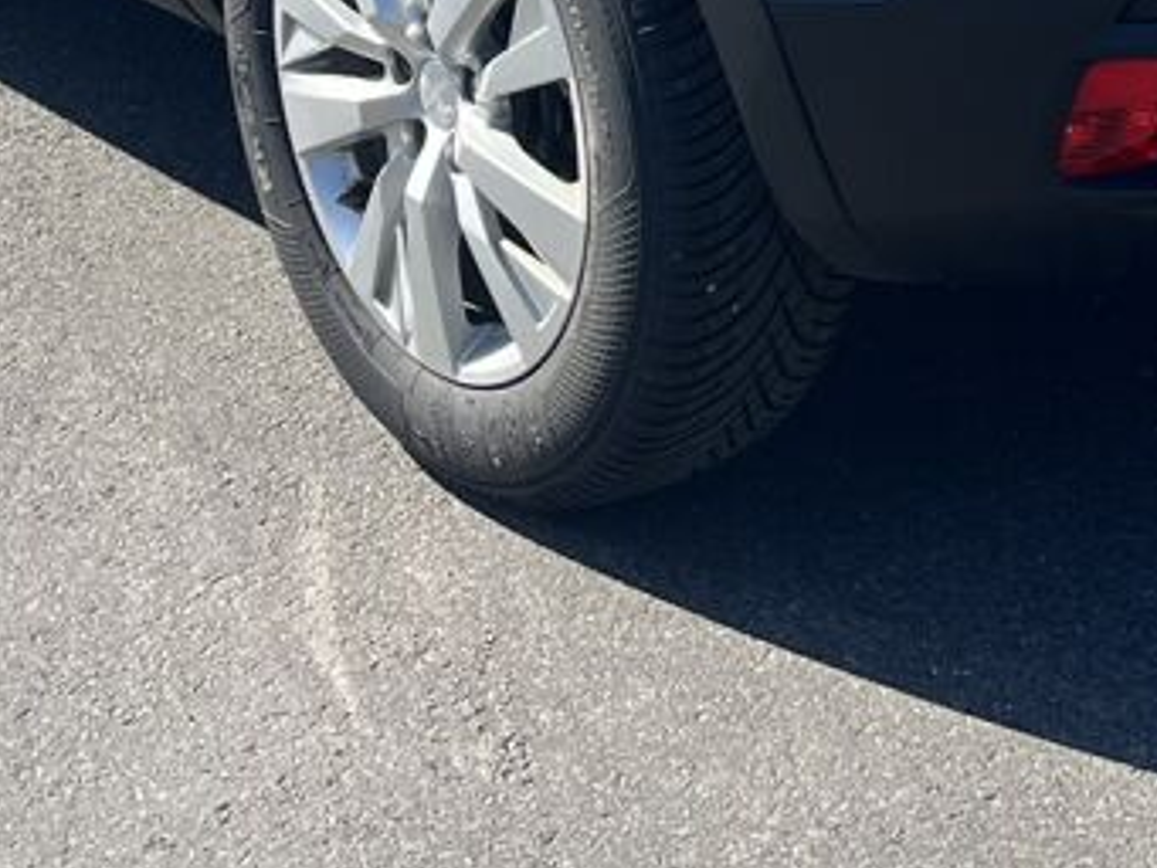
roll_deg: +0.4
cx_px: 945
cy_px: -519
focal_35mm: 104
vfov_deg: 13.3
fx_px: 3477
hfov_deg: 18.7
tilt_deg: -12.2
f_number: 1.6
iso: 50
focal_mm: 5.1
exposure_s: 1/1890
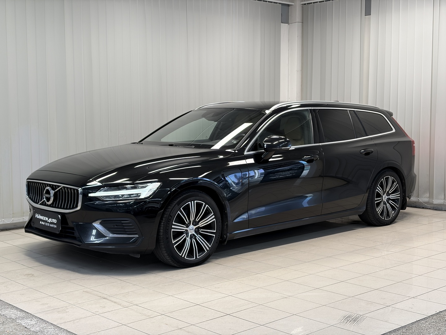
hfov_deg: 36.8
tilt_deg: -6.0
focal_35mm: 52
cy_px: 168
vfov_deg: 28.0
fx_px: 670
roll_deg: +0.4
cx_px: 223
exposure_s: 1/50
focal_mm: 5.96
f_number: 1.6
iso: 50
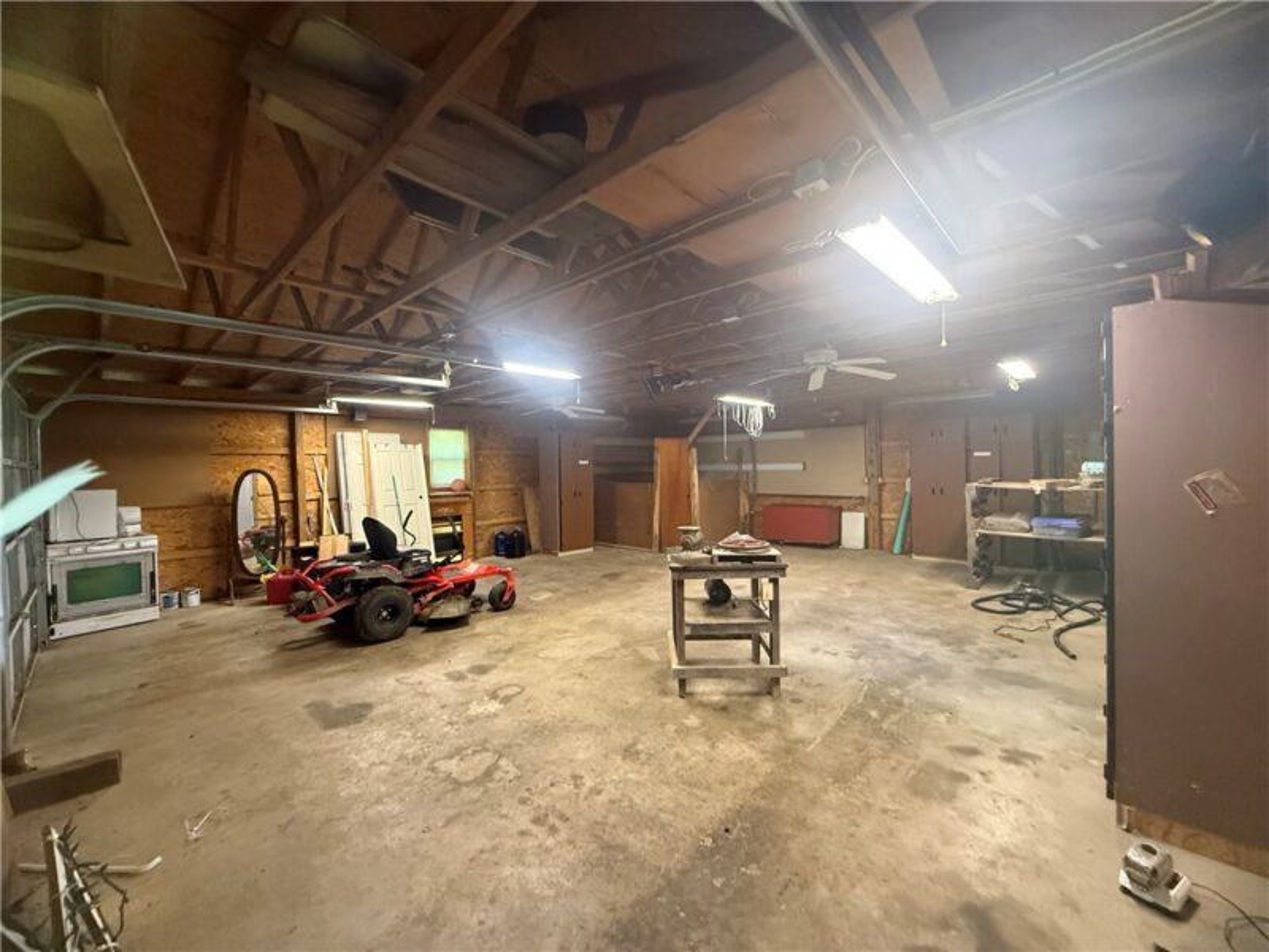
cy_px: 476
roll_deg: +1.4
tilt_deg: -0.9
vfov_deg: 85.7
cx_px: 634
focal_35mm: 14
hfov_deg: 102.1
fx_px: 513
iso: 640
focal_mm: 2.22
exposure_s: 1/60
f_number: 2.2
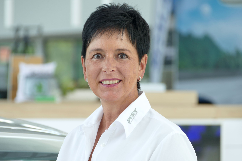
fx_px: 1775
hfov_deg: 7.8
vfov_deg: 5.2
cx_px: 121
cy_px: 80
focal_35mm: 264
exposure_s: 1/100
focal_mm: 96.45
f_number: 4
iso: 125
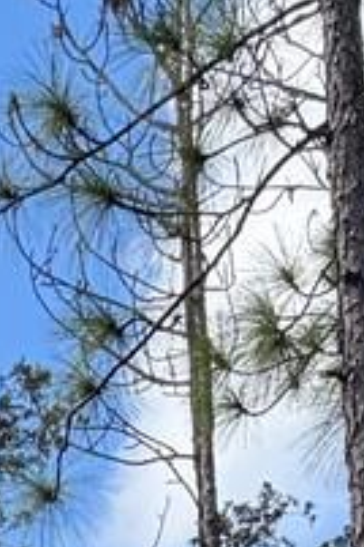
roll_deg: +1.9
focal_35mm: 199
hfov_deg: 6.0
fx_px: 3018
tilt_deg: +4.3
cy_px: 1581
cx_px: -989
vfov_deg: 8.7
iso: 100
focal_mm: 6.76
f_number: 1.78
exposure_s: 1/2445
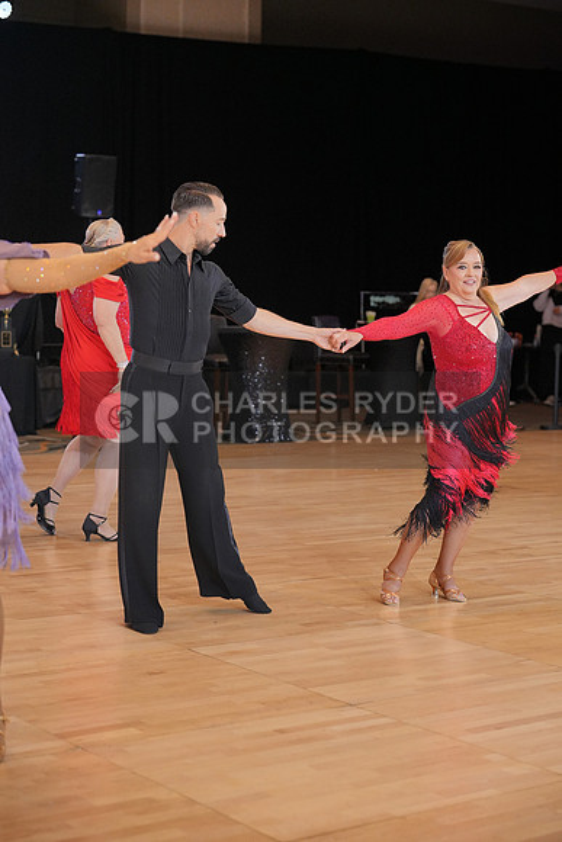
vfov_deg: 29.6
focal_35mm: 68
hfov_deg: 20.0
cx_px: 281
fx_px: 1591
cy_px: 421
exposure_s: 1/500
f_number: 3.2
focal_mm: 68
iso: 2500
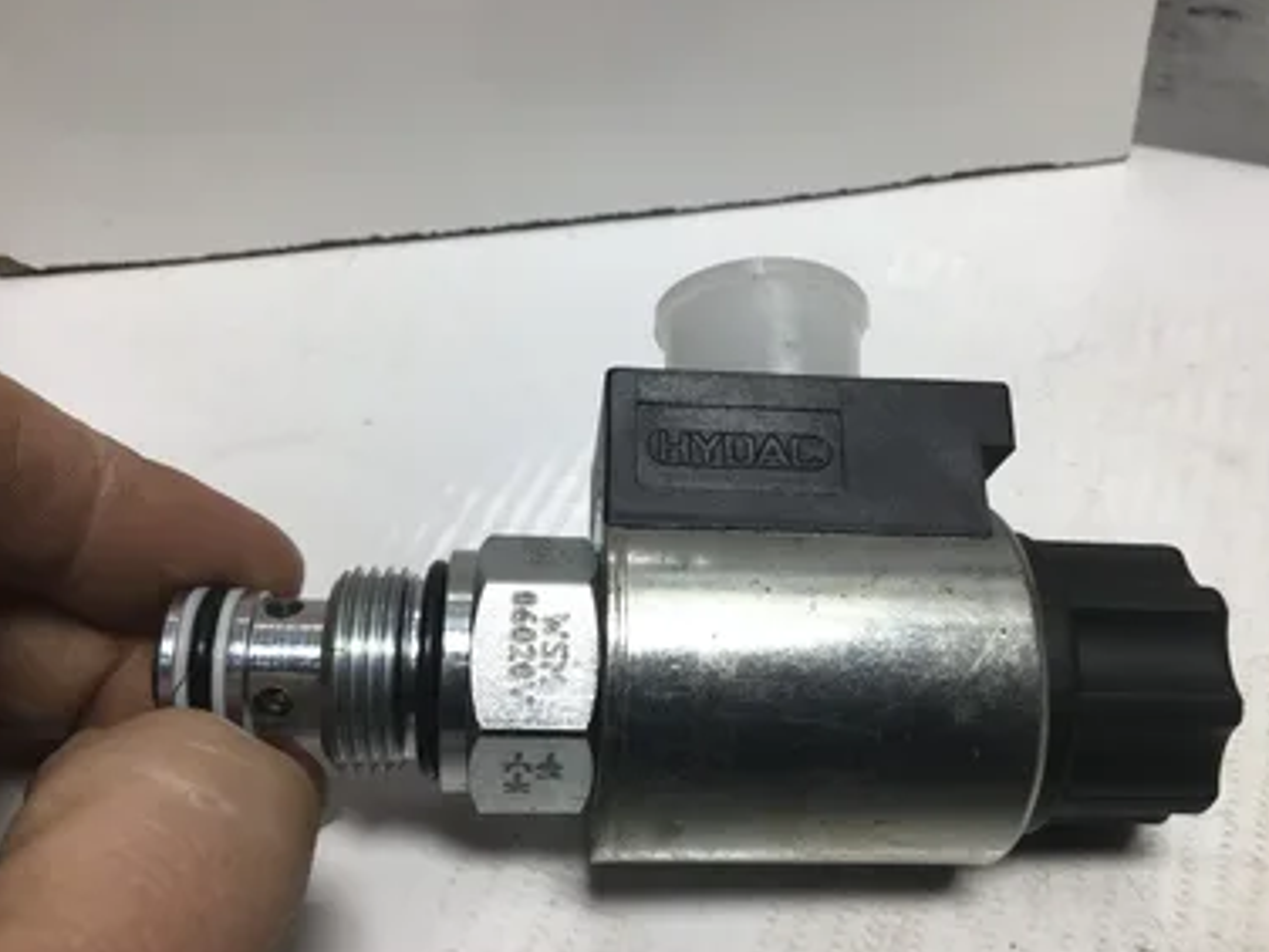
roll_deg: -1.0
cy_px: 476
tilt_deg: -44.9
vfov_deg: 42.9
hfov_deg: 55.3
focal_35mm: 33
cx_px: 658
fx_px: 1210
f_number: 2.4
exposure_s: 1/120
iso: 25
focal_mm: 3.3
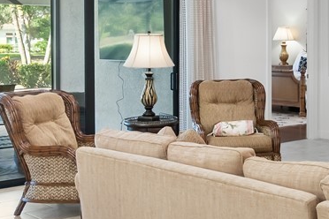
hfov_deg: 27.1
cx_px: 334
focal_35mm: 70
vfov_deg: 19.3
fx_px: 640
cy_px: 47
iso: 1600
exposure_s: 1/30
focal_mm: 24
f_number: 6.7
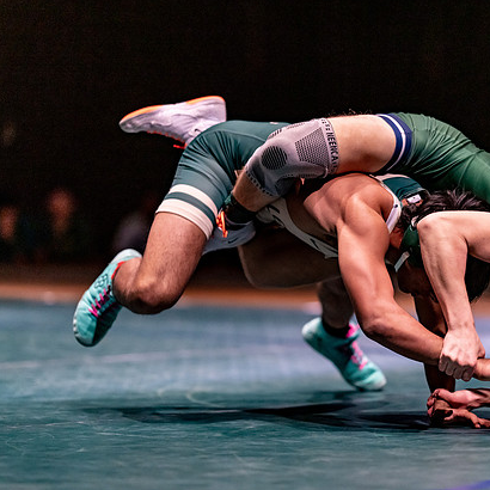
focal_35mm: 174
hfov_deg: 10.0
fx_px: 2787
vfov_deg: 10.0
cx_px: 335
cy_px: 244
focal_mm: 135
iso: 2000
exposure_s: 1/800
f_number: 1.8
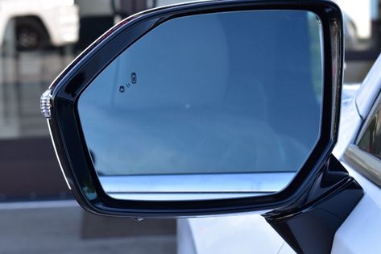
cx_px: 161
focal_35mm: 112
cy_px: 103
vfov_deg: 12.3
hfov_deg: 18.3
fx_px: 1181
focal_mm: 55
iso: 400
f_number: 9
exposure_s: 1/100
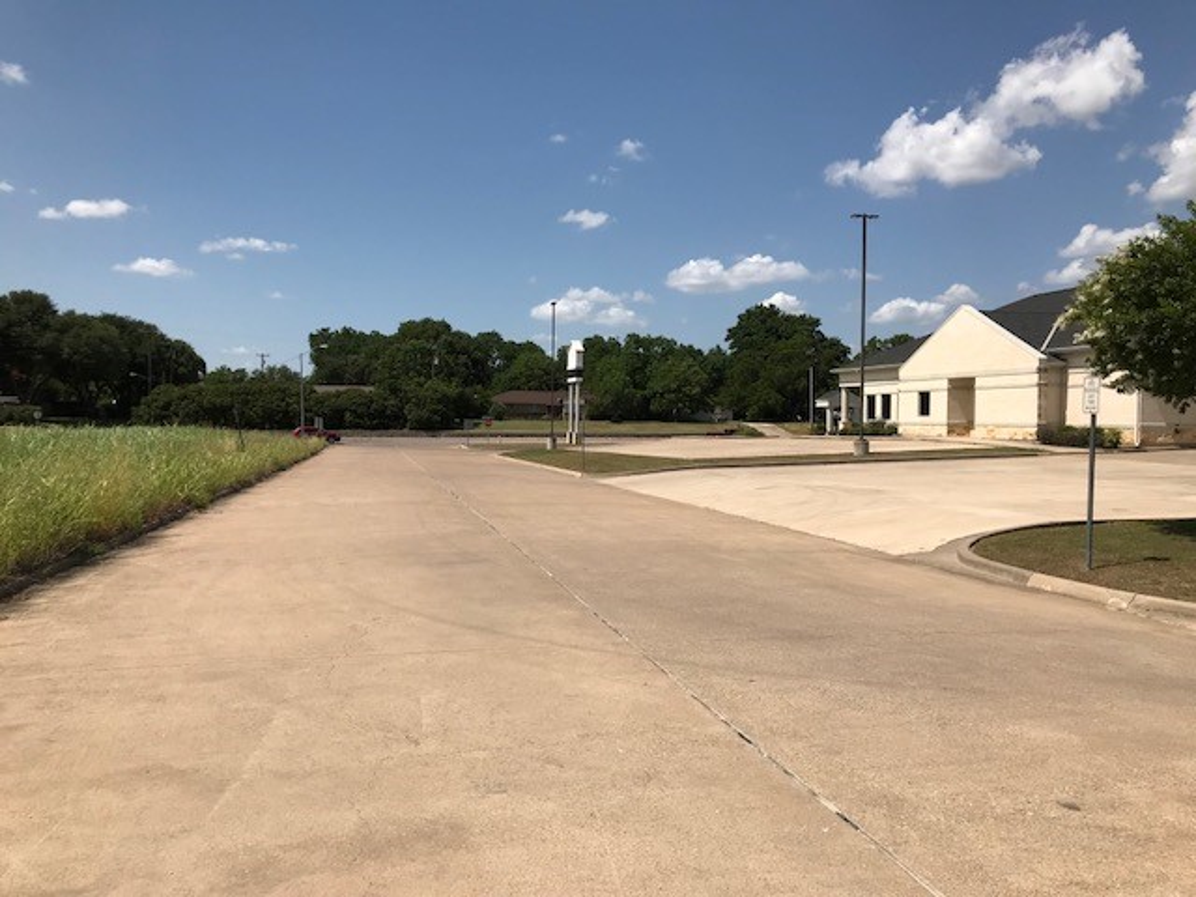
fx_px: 967
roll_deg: +0.3
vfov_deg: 49.7
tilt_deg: +0.6
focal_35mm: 28
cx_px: 598
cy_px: 448
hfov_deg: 63.4
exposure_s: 1/4566
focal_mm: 3.99
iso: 20
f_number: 1.8
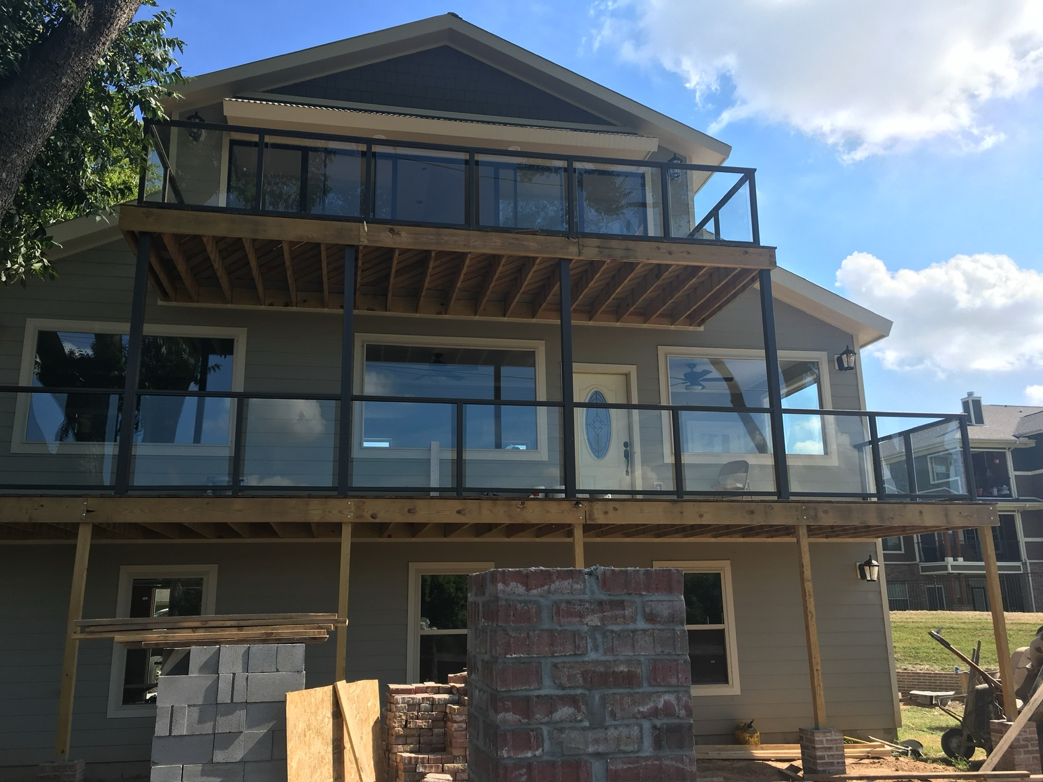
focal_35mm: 29
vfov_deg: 48.2
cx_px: 522
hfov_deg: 61.7
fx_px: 874
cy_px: 391
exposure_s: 1/836
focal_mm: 4.15
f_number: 2.2
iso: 25
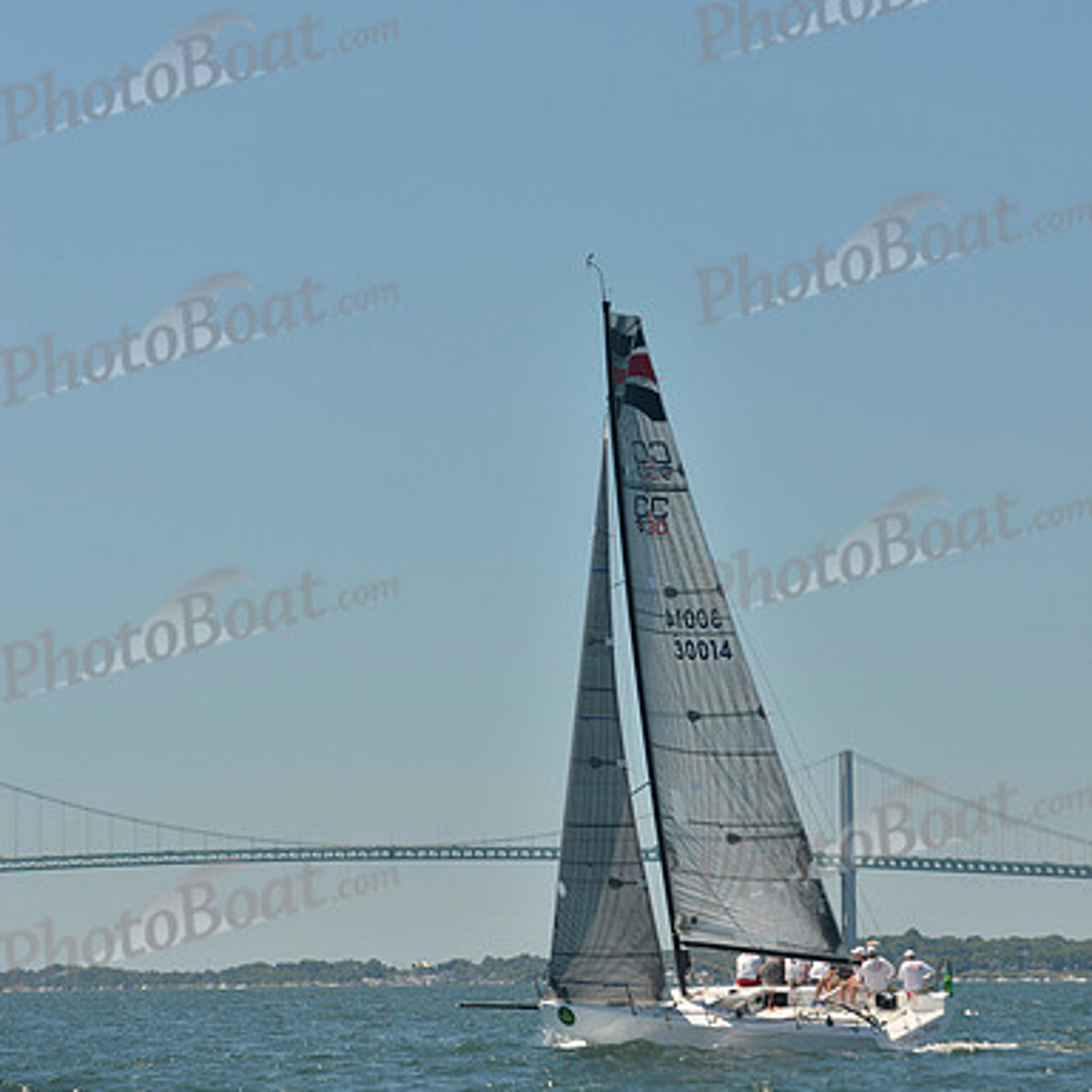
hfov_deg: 11.3
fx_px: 5496
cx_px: 547
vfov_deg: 11.3
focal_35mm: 154
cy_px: 441
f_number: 5.6
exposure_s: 1/1250
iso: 280
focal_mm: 120
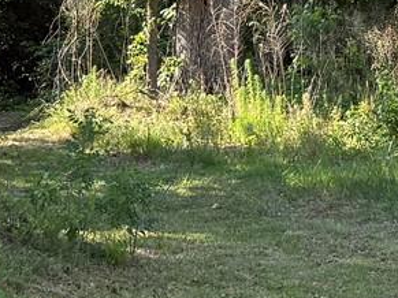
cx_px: 401
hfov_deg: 11.6
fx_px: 1942
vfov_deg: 8.5
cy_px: -216
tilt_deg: +4.8
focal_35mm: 169
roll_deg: +0.6
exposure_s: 1/1230
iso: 100
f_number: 1.78
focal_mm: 6.76
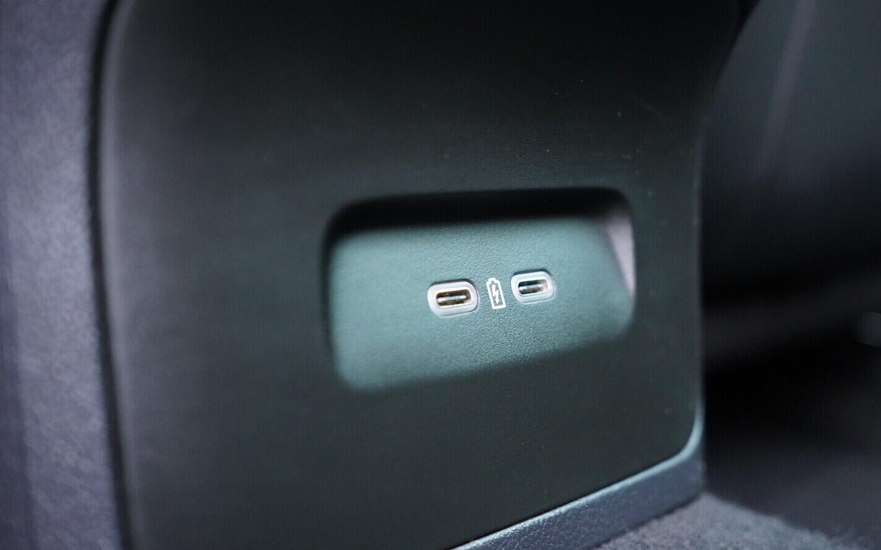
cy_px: 257
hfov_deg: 52.8
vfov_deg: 34.4
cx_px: 440
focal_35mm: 37
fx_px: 888
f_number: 2.8
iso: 4000
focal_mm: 24
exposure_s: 1/40
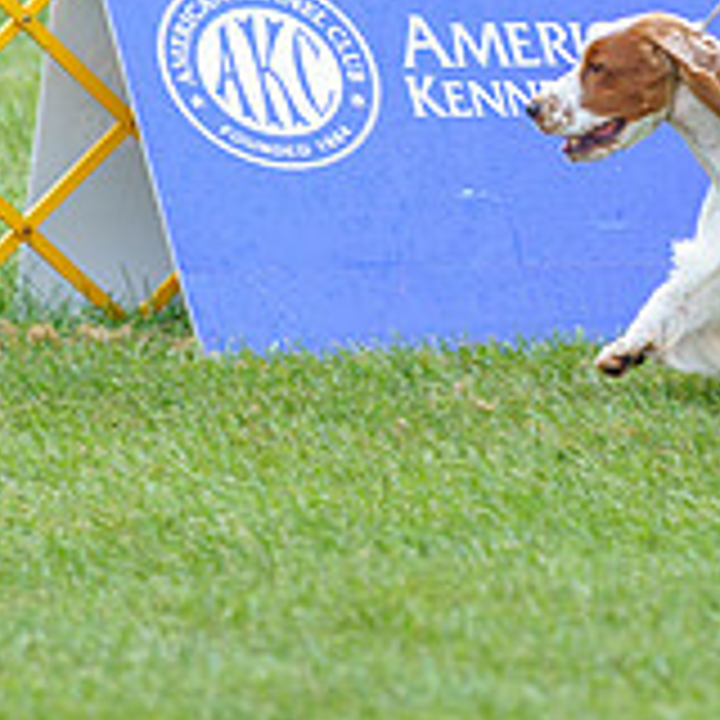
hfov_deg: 2.4
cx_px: 700
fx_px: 16849
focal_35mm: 716
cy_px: -202
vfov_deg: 2.4
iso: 640
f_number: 2.8
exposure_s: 1/640
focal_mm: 200
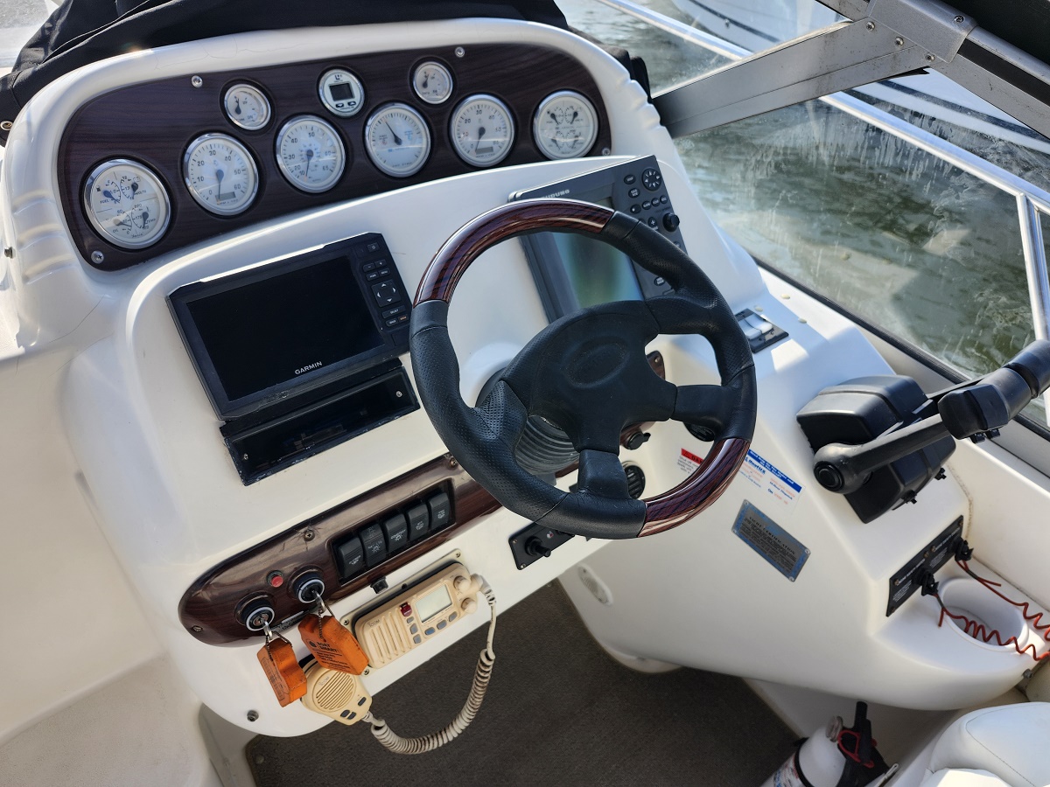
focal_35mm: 23
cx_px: 525
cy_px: 394
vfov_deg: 58.9
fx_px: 698
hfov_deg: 73.9
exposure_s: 1/443
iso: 25
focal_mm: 5.54
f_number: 1.8
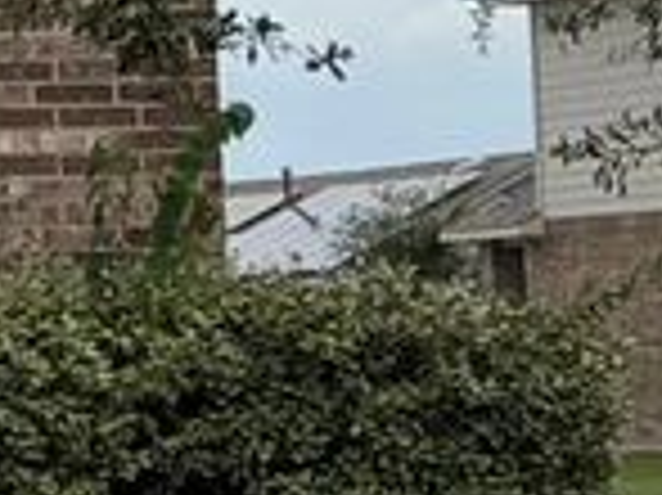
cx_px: -1563
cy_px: -54
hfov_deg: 5.4
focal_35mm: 335
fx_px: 6401
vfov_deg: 4.4
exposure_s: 1/4098
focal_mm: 6.76
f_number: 1.78
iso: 64
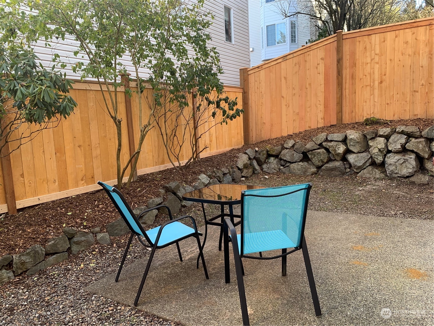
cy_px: 163
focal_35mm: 26
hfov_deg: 67.3
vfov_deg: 53.1
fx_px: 326
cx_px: 217
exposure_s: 1/121
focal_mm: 4.25
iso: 50
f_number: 1.8
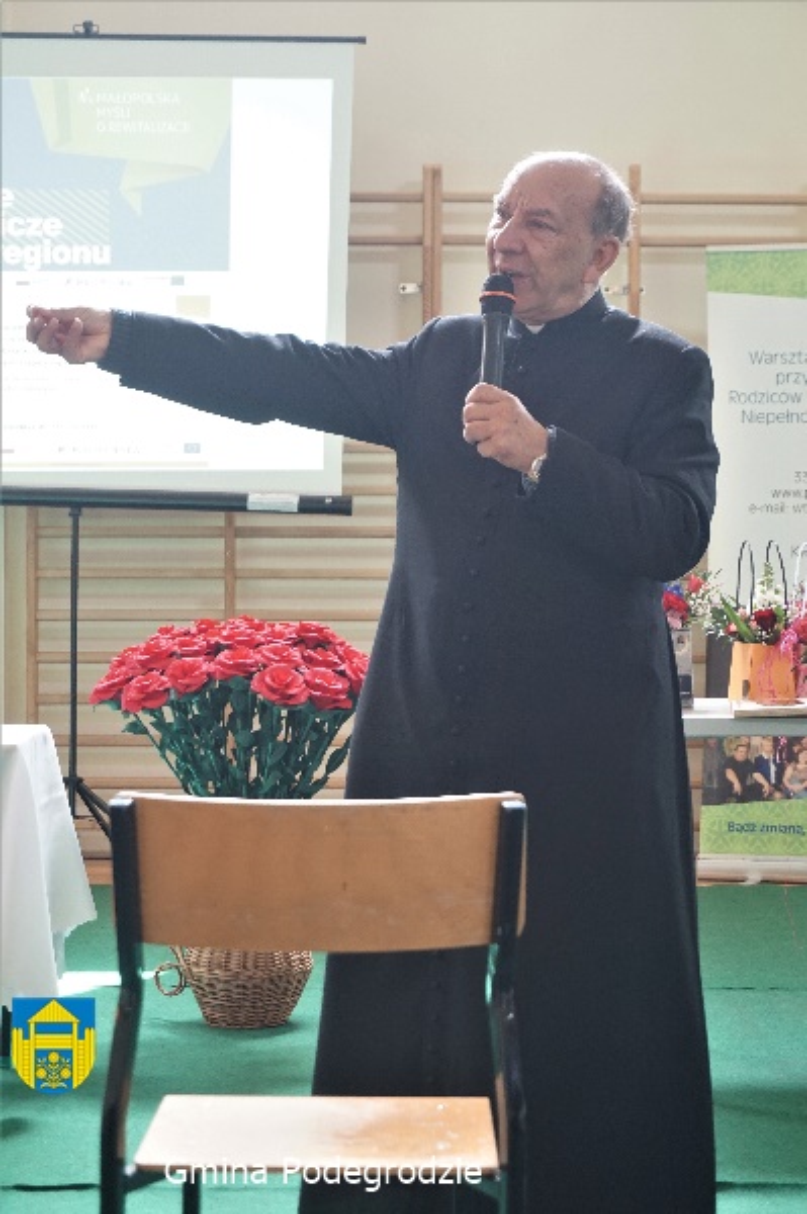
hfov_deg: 18.2
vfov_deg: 27.0
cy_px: 607
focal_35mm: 75
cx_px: 404
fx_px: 2526
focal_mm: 50
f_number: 5.6
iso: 640
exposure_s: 1/30
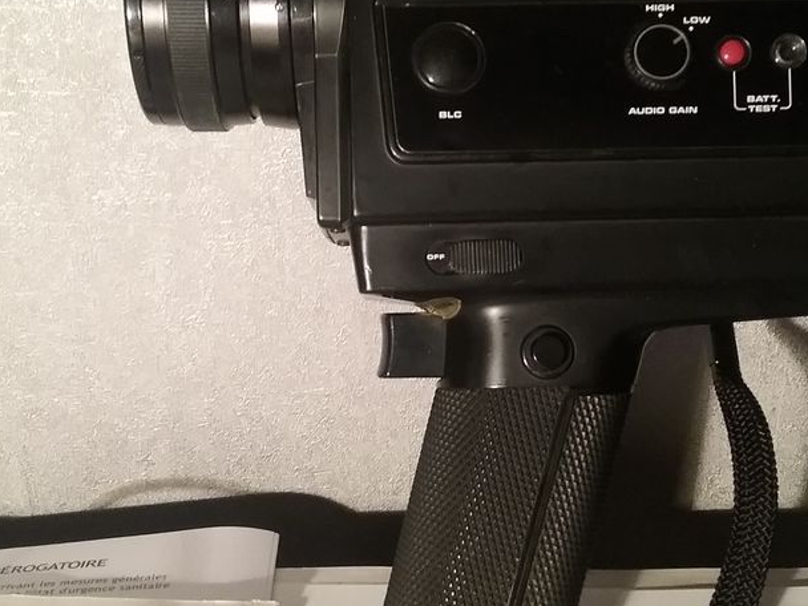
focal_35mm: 51
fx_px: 1190
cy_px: 249
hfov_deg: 37.5
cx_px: 437
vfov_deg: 28.5
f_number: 2.2
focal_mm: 3.3
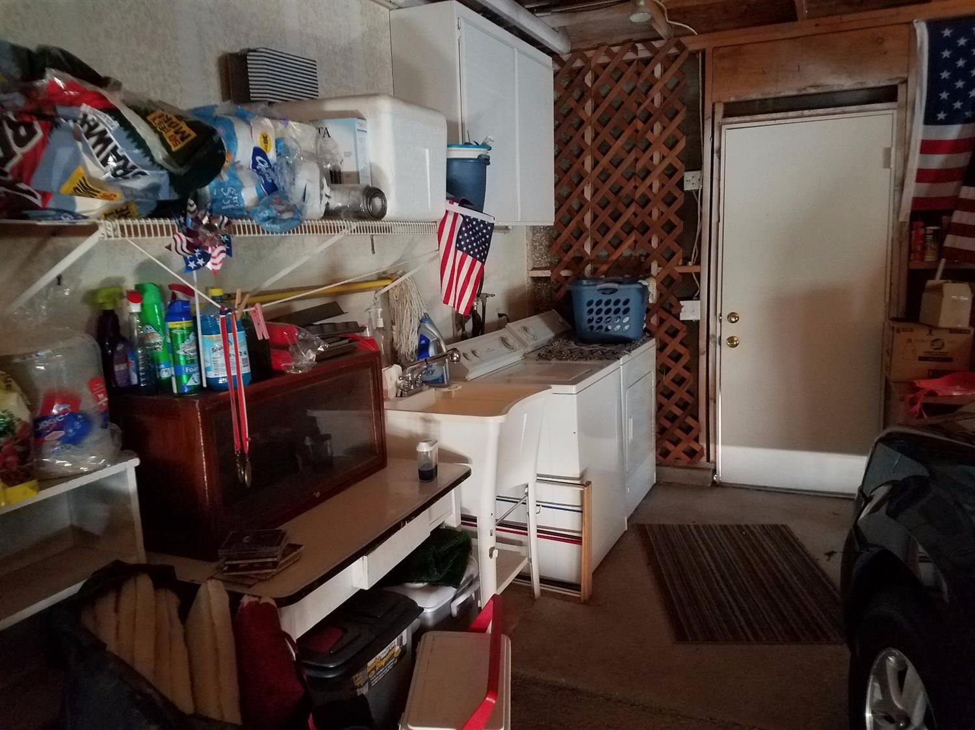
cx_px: 488
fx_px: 732
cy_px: 365
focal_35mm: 26
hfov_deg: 67.3
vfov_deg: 53.0
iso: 250
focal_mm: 4.2
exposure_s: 1/10
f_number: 1.7
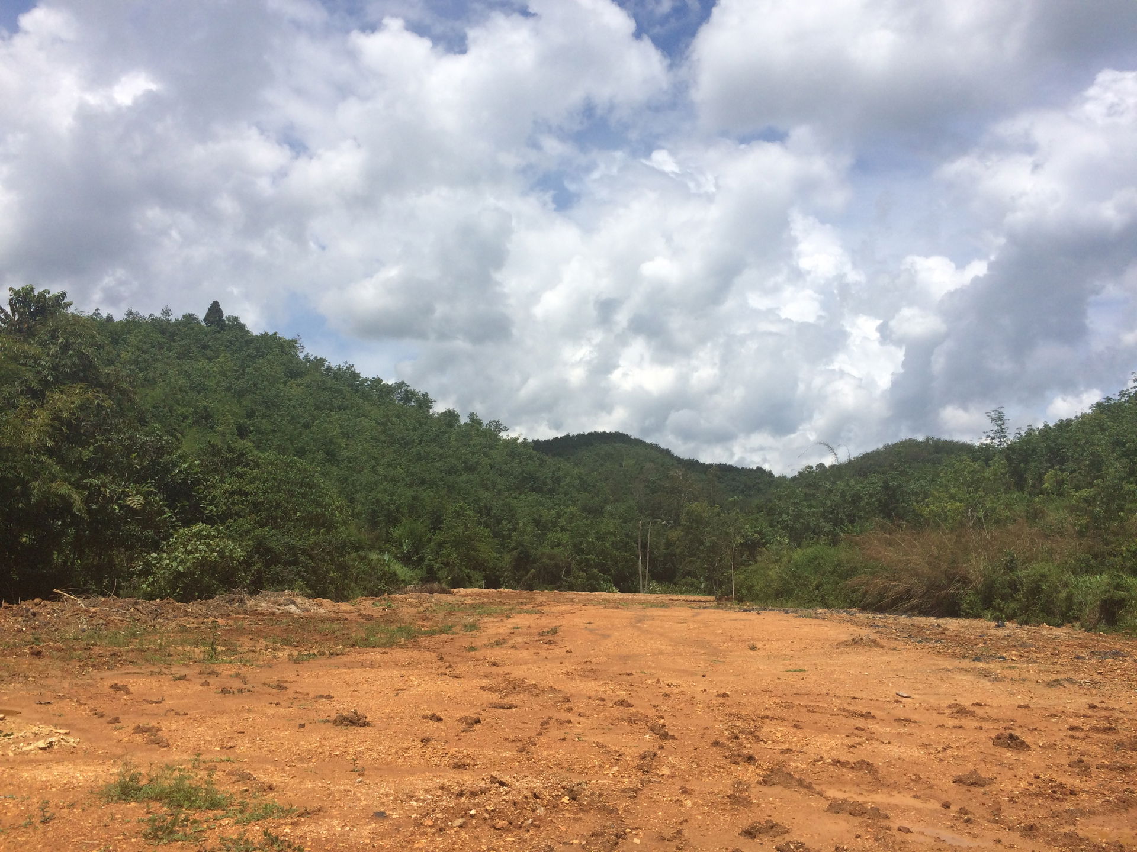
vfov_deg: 48.2
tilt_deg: +6.4
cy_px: 426
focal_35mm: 29
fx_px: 953
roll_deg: -2.5
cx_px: 568
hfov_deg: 61.7
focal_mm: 4.15
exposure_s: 1/4566
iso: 32
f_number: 2.2
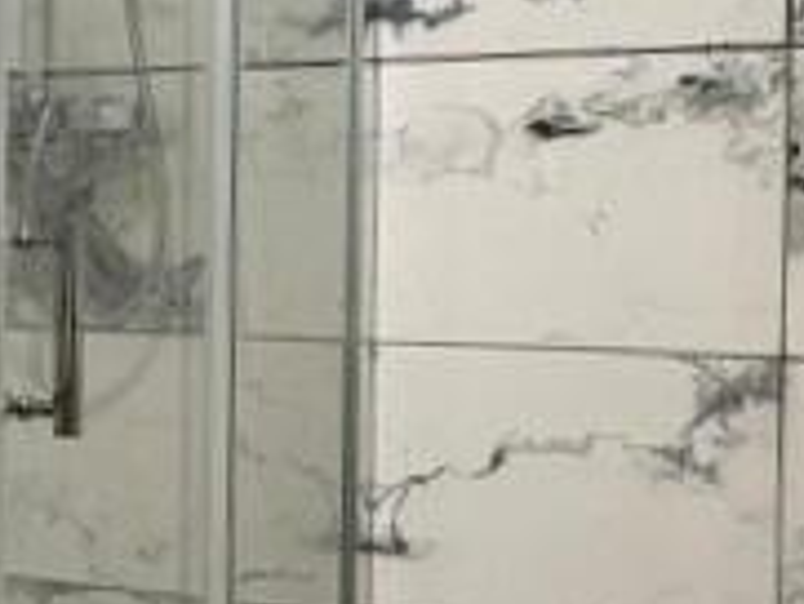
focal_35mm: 79
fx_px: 1836
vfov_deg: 18.7
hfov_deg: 23.9
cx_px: 53
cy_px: 271
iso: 125
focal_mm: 2.22
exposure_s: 1/50
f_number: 2.2
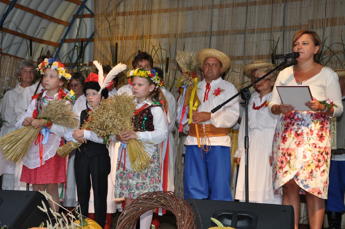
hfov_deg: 26.0
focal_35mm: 78
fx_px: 747
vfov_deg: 17.4
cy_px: 114
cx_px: 172
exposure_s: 1/200
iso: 200
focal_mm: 52
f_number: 7.1
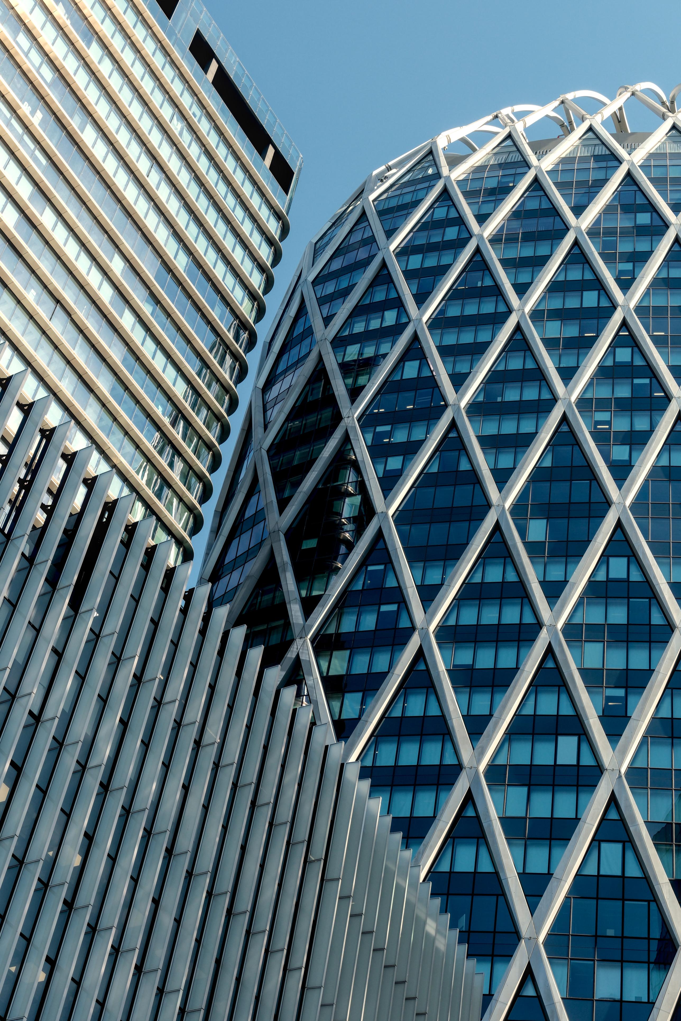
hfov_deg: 24.2
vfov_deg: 35.6
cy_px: 510
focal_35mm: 56
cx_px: 340
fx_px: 1589
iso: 320
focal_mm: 37.4
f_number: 9
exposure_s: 1/250
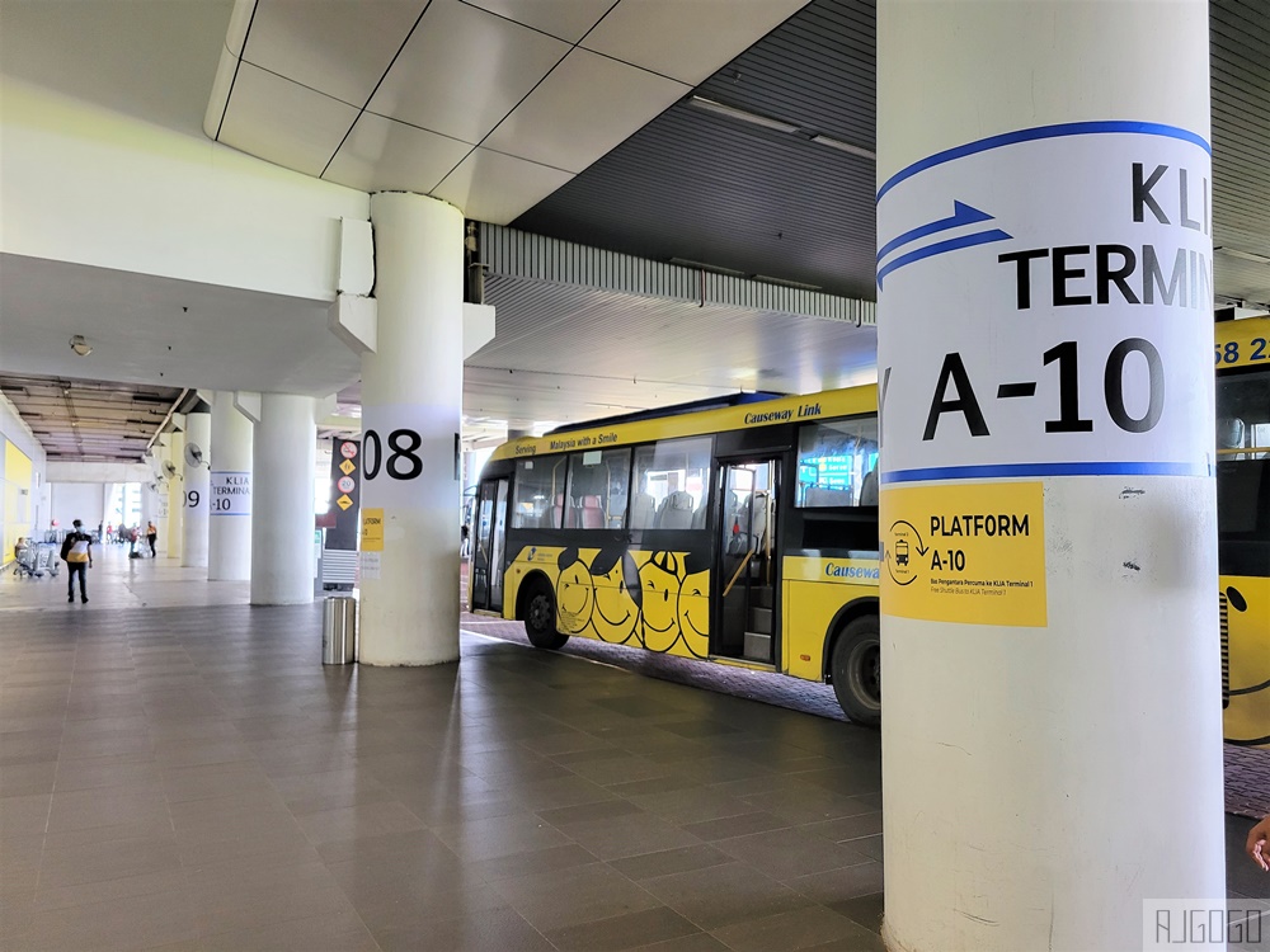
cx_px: 635
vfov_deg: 53.1
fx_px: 954
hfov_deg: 67.3
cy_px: 476
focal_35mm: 26
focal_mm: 5.4
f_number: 1.8
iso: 250
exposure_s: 1/120
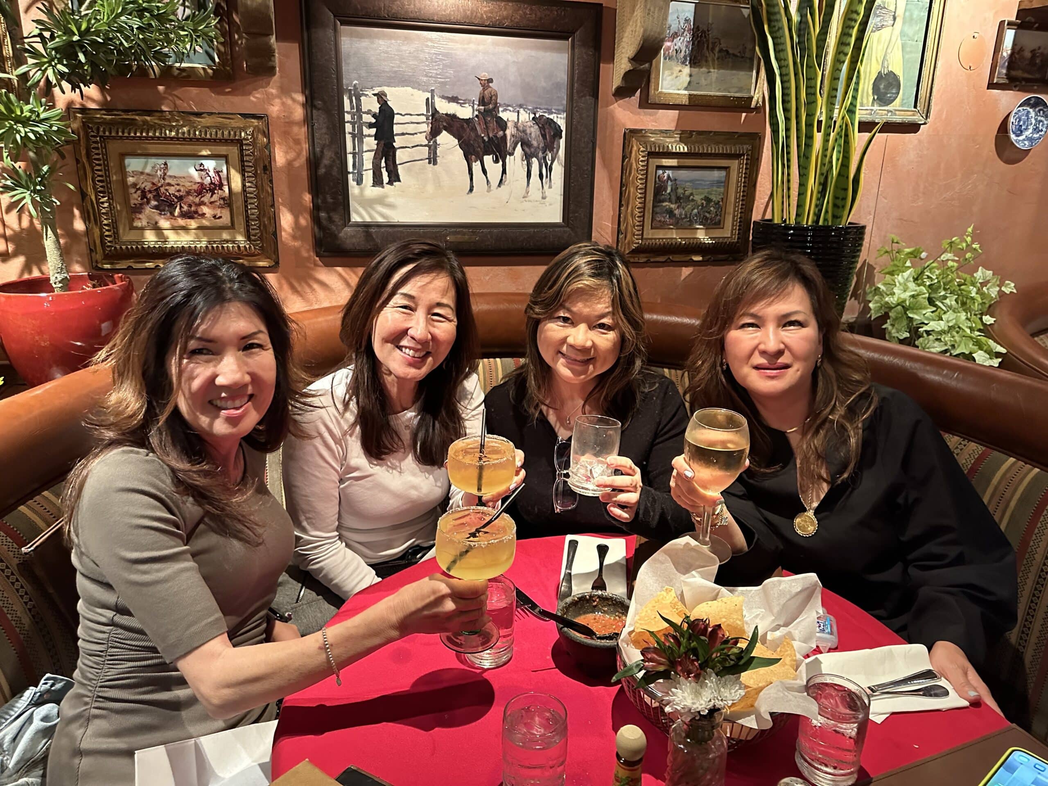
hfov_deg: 71.6
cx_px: 524
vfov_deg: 56.8
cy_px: 393
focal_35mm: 24
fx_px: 727
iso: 1000
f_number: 1.78
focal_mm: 6.86
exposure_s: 1/40
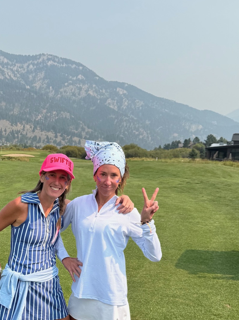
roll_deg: -2.0
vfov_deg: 40.7
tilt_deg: -11.5
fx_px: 424
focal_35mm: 46
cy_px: 216
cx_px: 49
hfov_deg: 30.7
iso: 80
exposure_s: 1/4950
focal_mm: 6.76
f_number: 1.78
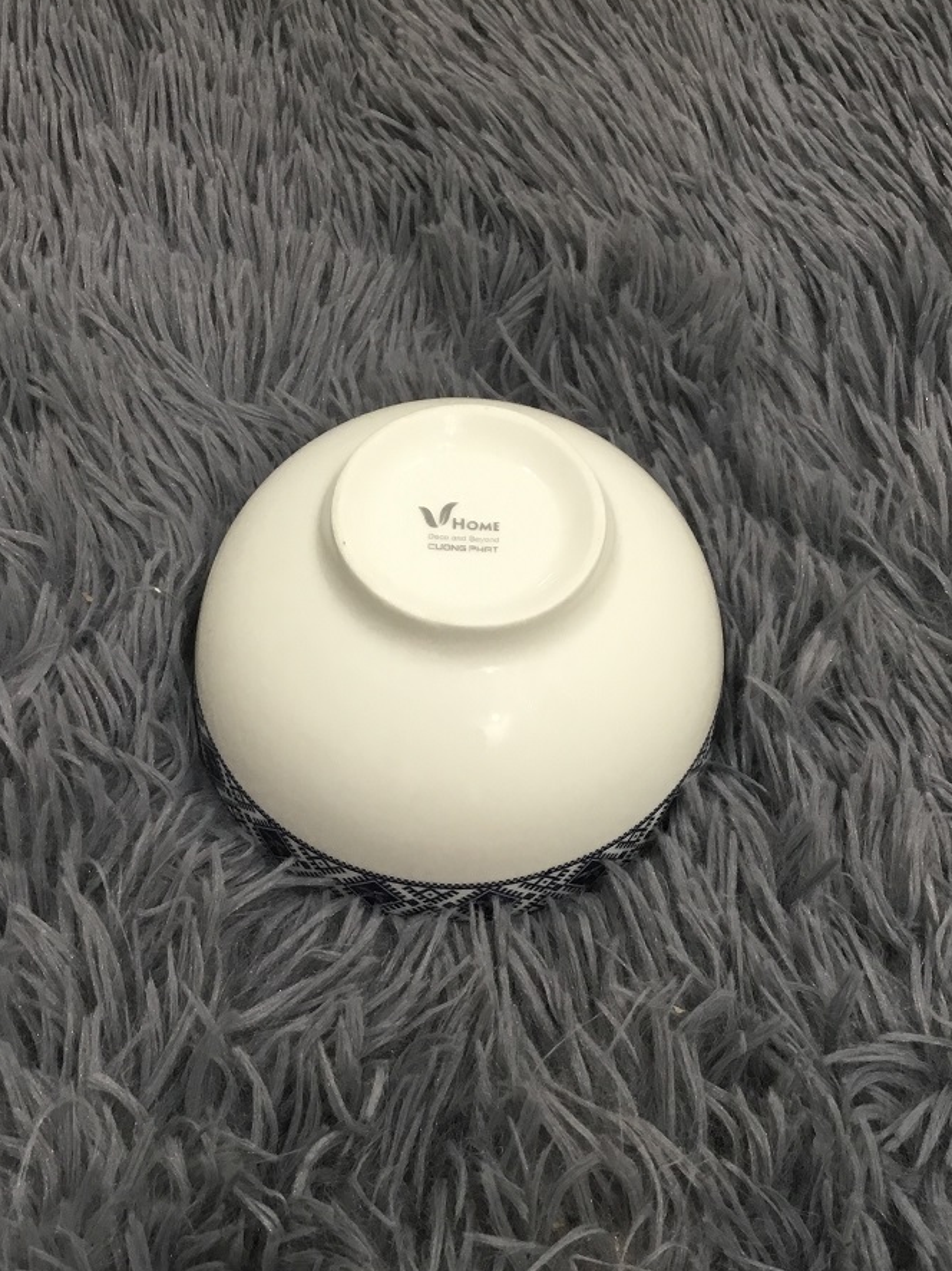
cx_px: 482
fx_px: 1541
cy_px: 641
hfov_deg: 34.3
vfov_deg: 44.8
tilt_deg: -55.0
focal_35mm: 42
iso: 80
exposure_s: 1/33
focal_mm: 3.3
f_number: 2.4
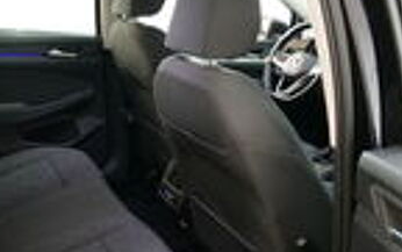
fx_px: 515
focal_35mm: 47
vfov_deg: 27.3
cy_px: 165
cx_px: 139
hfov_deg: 42.1
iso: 3200
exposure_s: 1/50
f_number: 3
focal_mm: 16
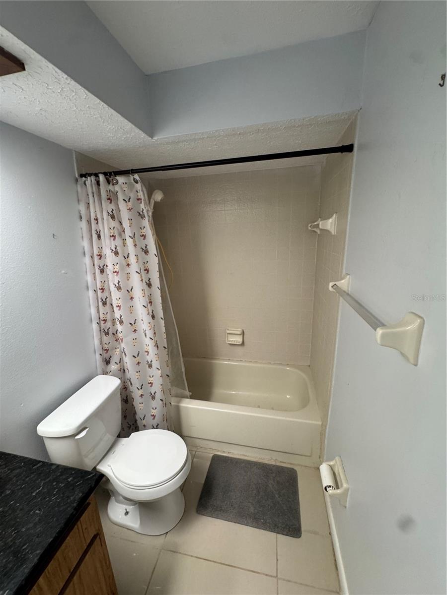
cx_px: 224
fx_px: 241
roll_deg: +1.8
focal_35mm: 14
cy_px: 298
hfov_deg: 85.7
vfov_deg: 102.1
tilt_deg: -13.5
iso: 250
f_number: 2.2
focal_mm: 2.22
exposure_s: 1/60
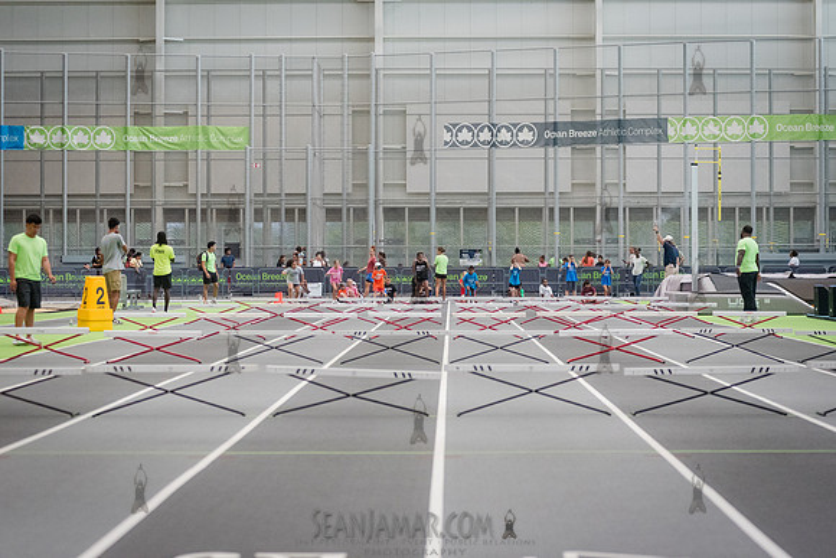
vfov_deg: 13.7
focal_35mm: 100
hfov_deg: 20.4
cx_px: 418
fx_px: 2328
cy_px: 279
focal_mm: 100
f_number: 4
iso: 6400
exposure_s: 1/1600
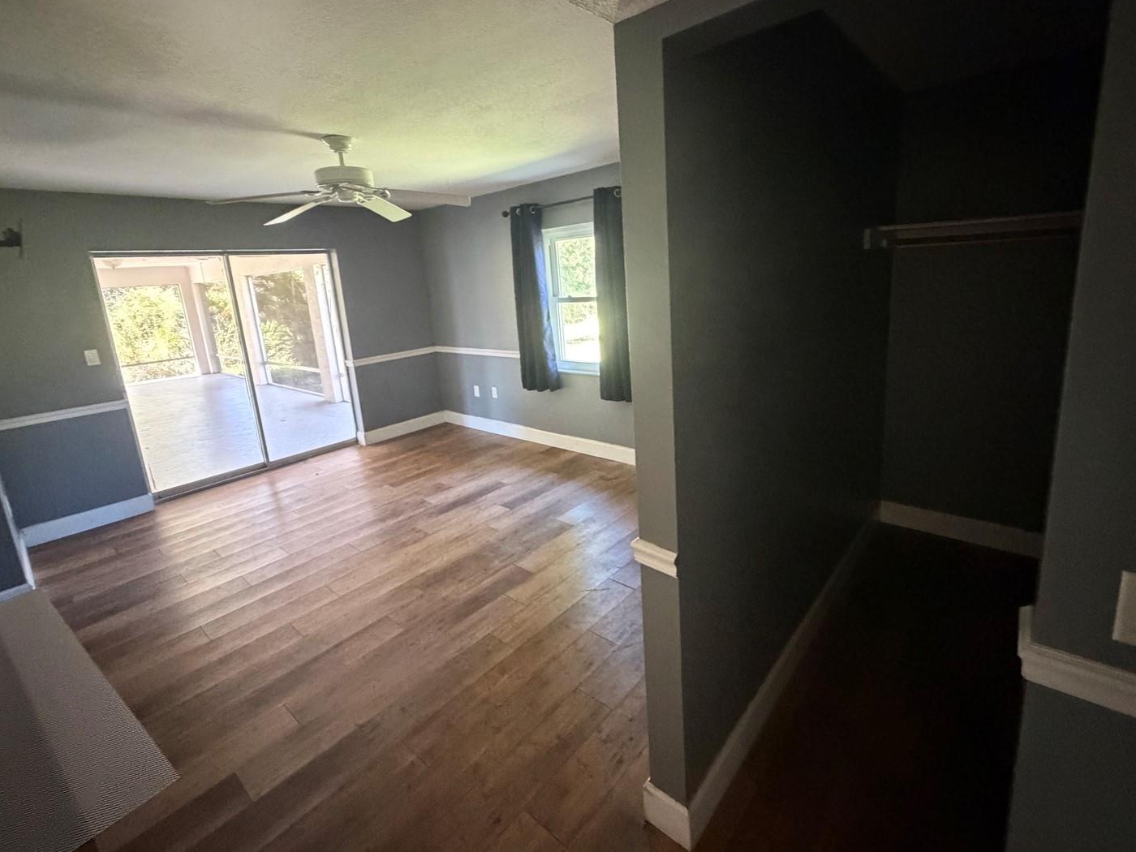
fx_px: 525
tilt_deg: -11.5
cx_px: 590
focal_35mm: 16
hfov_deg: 94.5
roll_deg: +4.5
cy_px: 379
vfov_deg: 77.8
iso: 1250
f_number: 2.2
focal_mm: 2.22
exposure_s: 1/51
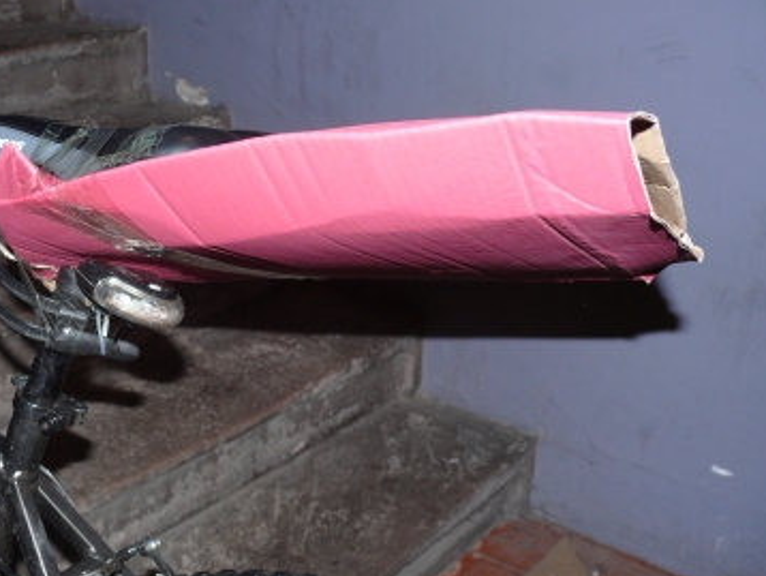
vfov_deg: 33.6
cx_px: 310
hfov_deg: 43.6
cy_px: 246
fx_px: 952
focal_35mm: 43
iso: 100
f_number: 2.8
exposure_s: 1/30
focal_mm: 7.4
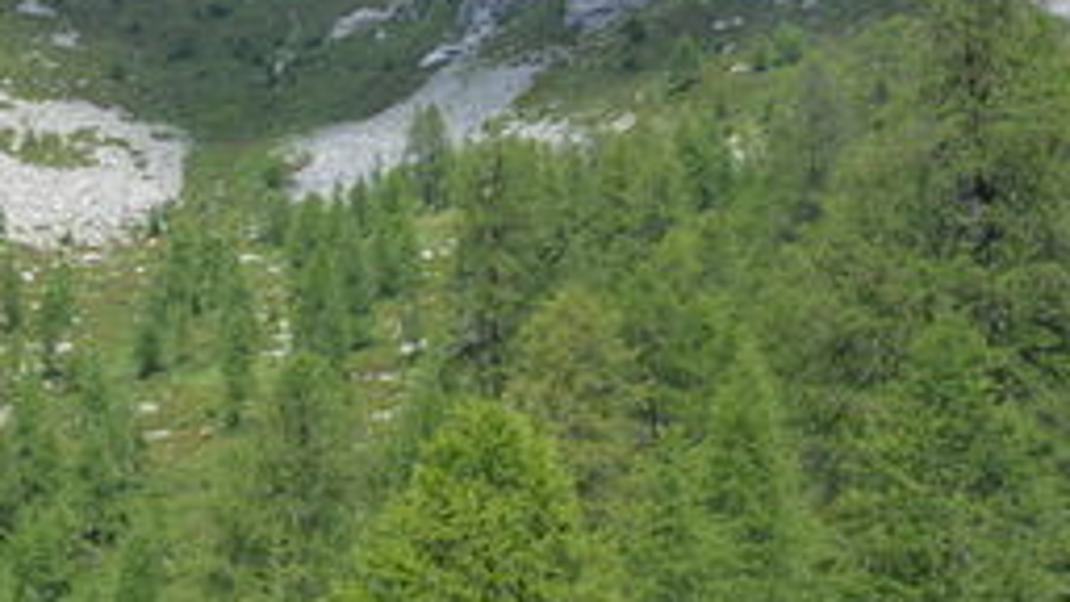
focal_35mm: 98
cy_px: 773
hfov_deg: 20.9
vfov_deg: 12.0
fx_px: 2780
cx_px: -52
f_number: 14
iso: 2000
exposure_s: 1/800
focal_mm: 40
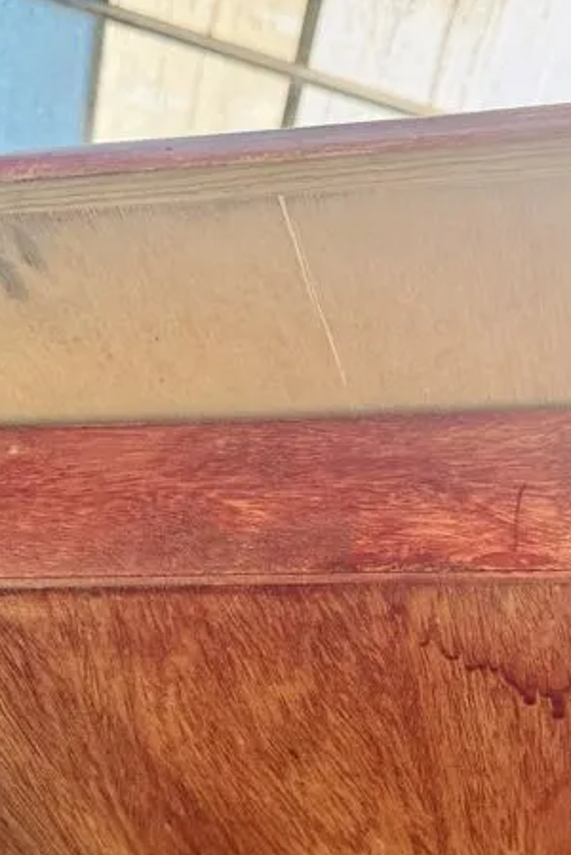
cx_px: 417
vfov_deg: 35.5
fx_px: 1330
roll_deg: -7.1
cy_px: 499
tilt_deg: +44.5
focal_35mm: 56
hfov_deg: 24.0
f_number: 1.78
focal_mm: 6.76
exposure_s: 1/495
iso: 80
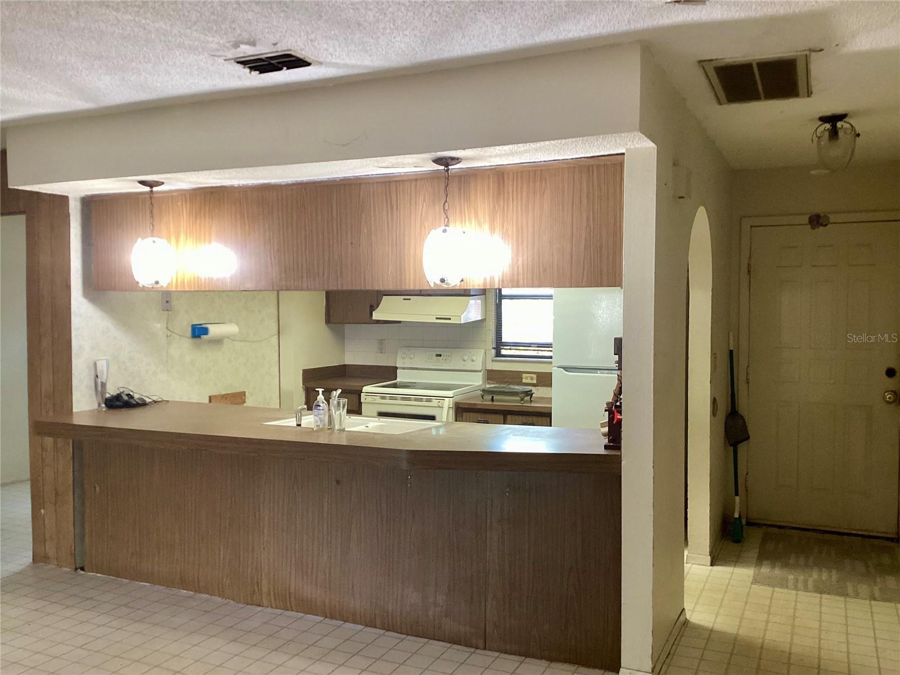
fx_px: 806
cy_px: 338
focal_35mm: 31
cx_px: 450
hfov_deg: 58.4
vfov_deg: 45.4
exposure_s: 1/60
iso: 200
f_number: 2.4
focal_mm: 3.3
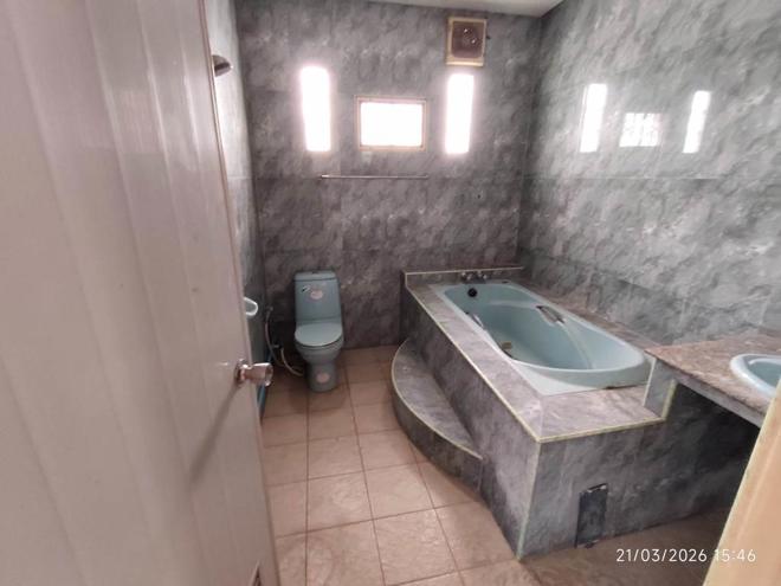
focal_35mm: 16
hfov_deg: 94.5
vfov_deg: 78.1
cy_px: 293
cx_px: 390
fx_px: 361
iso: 580
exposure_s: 1/20
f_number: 2.2
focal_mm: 1.67
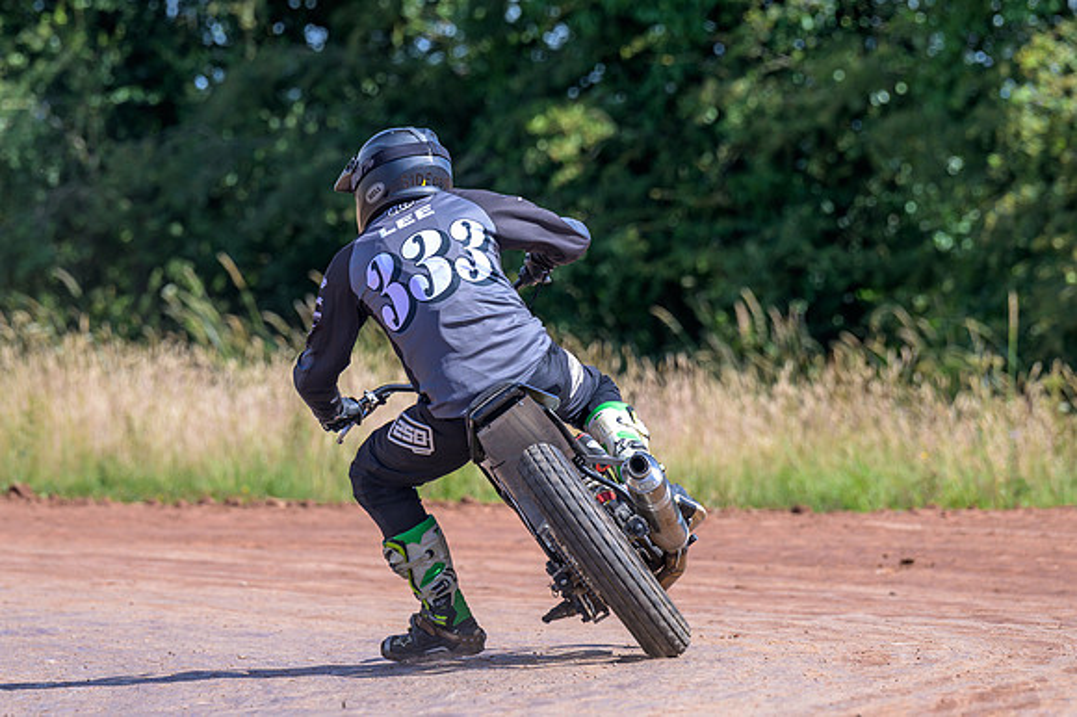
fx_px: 8730
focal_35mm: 292
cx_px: 538
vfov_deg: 4.7
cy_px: 358
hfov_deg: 7.1
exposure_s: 1/500
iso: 110
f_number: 4
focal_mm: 195
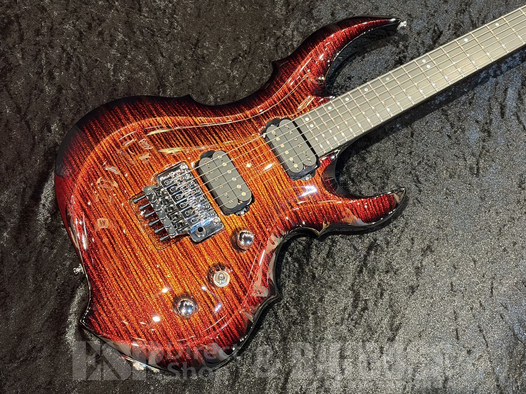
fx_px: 790
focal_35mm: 52
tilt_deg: -66.7
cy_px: 197
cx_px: 263
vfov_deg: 28.0
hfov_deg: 36.8
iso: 250
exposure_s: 1/30
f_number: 1.6
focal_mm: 5.96
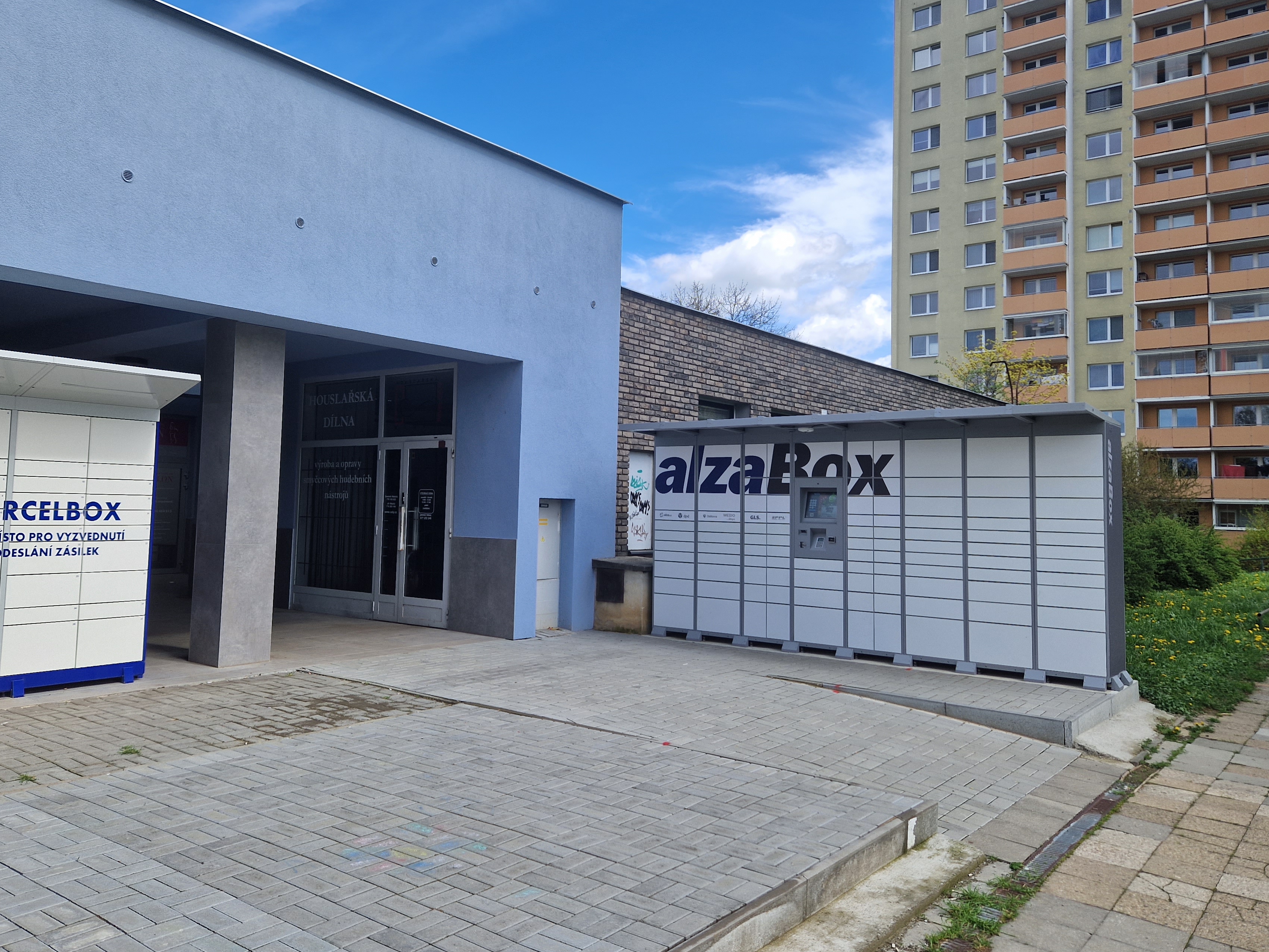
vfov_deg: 51.3
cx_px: 626
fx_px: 990
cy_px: 439
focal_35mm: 27
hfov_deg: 65.3
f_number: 1.8
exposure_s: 1/908
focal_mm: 5.4
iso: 50
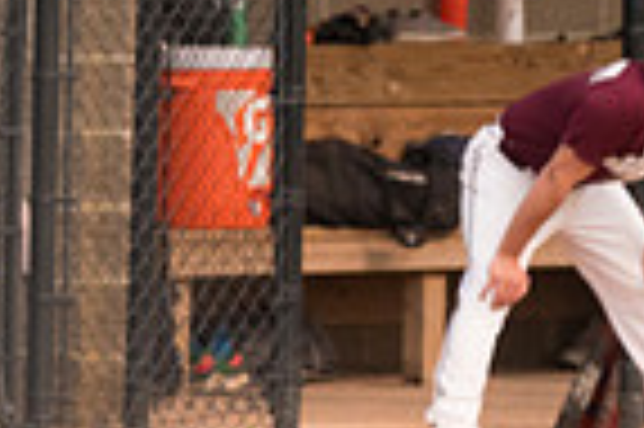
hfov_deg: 2.6
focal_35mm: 792
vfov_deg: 1.7
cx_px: -630
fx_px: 14152
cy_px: 401
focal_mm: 130
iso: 1000
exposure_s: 1/2000
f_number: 5.6
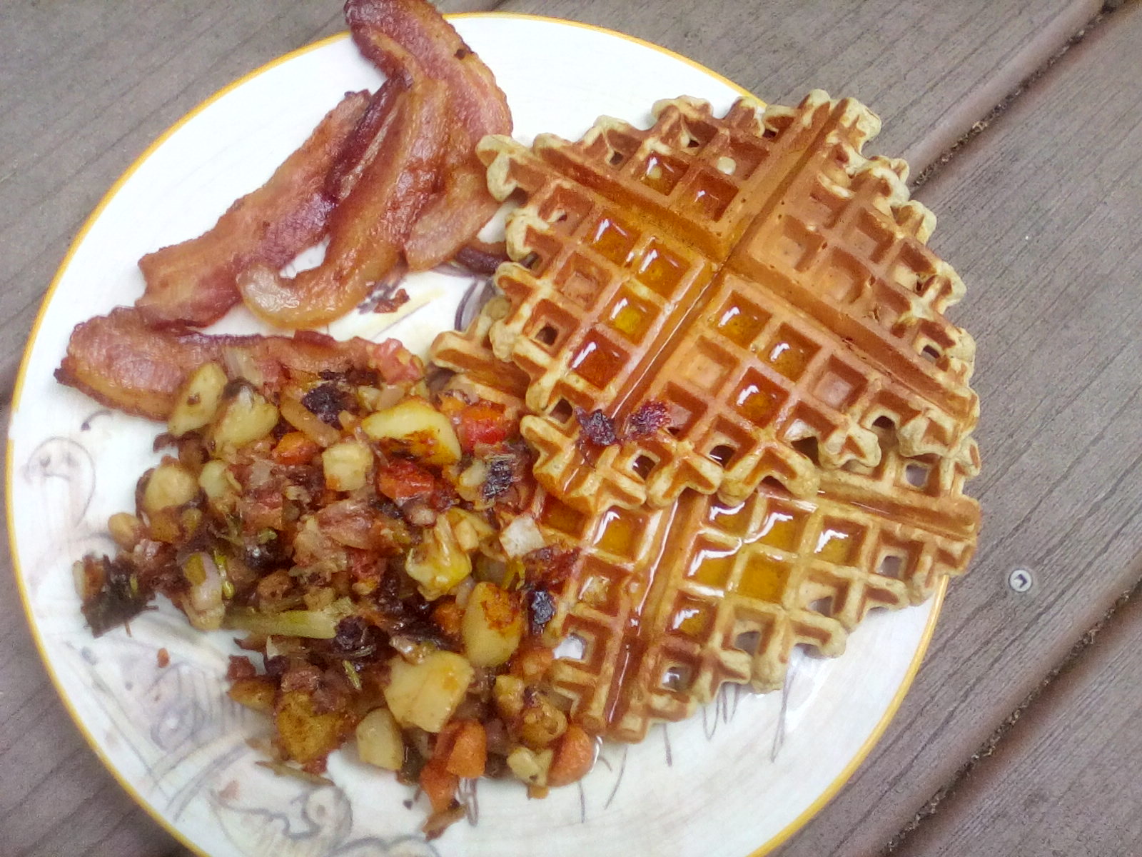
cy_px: 428
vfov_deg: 40.7
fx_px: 1155
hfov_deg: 52.6
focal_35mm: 35
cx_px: 571
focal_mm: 2.9
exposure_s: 1/33.3
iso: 105
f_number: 2.8
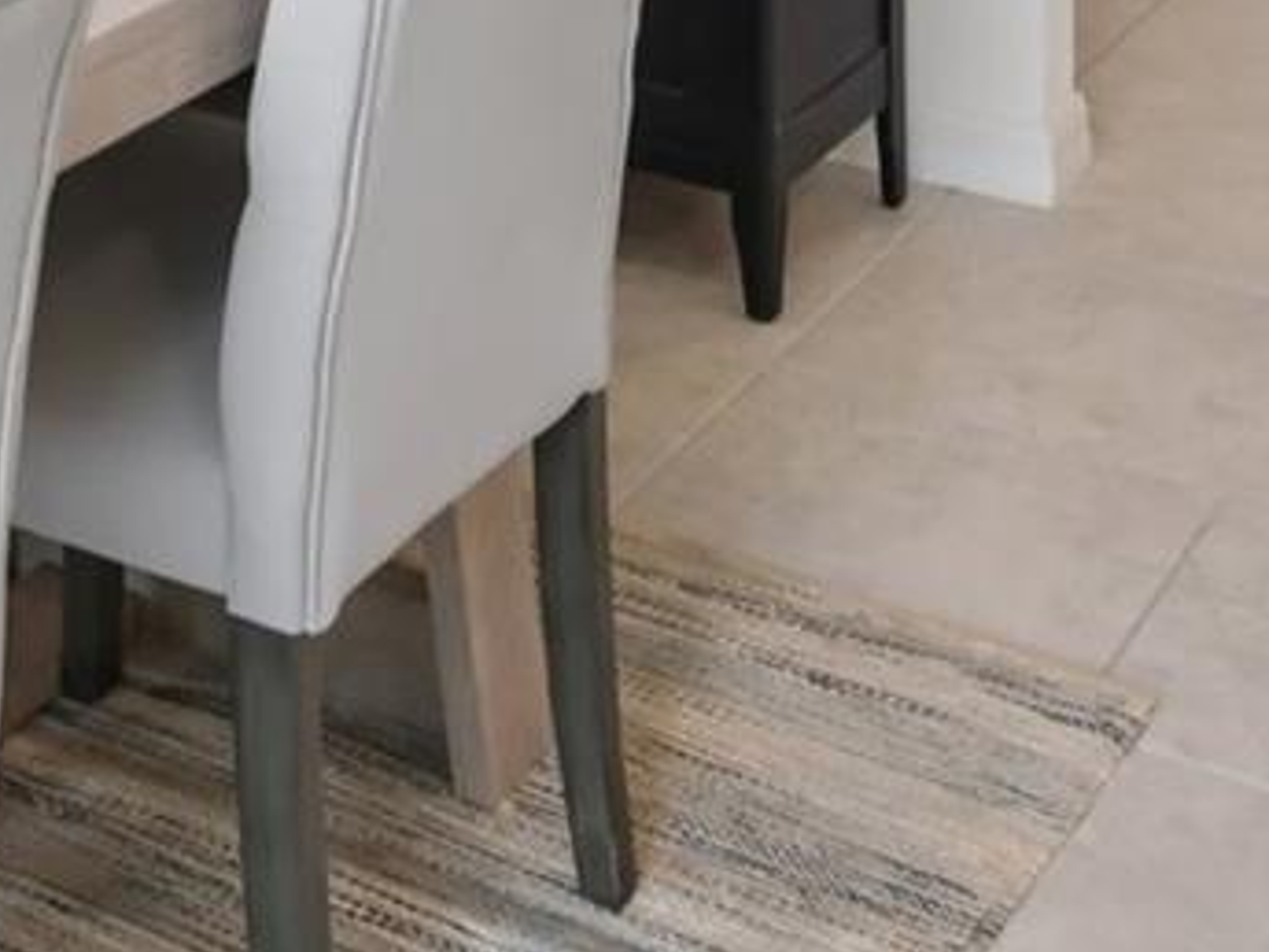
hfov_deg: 24.9
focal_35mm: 76
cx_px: 122
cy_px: -967
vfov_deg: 15.4
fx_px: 2786
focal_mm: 17
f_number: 8
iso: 400
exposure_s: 1/60
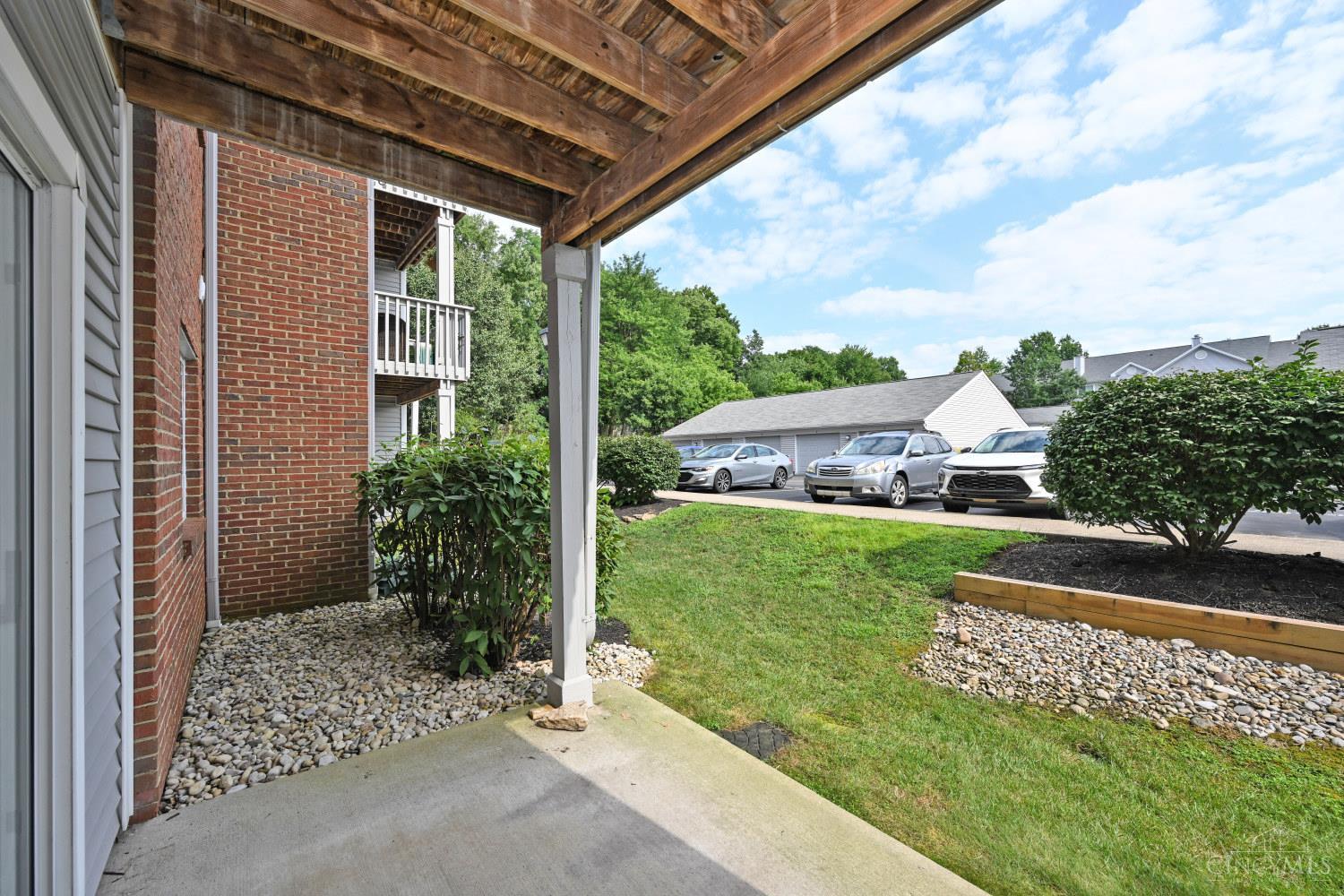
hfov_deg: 104.3
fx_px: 523
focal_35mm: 14
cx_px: 672
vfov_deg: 81.2
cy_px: 448
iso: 100
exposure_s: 1/200
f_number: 7.1
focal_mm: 14
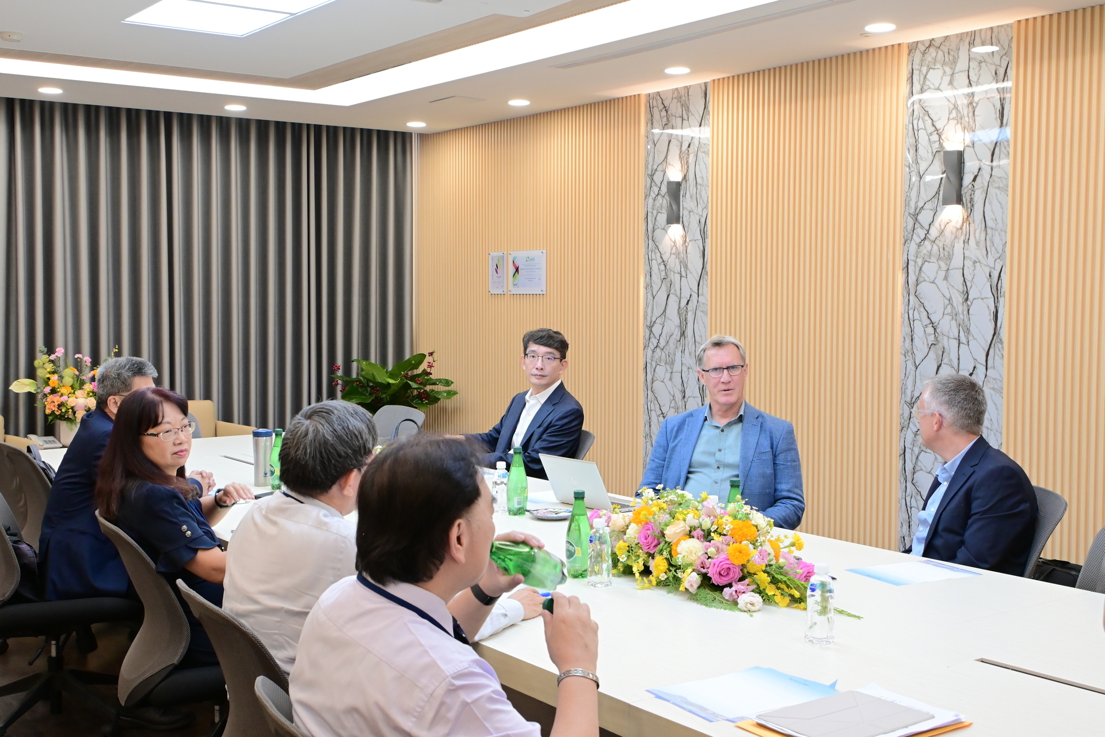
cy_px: 368
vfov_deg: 31.9
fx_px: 1289
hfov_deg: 46.4
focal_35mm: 42
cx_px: 552
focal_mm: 28
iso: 1800
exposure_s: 1/125
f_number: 7.1
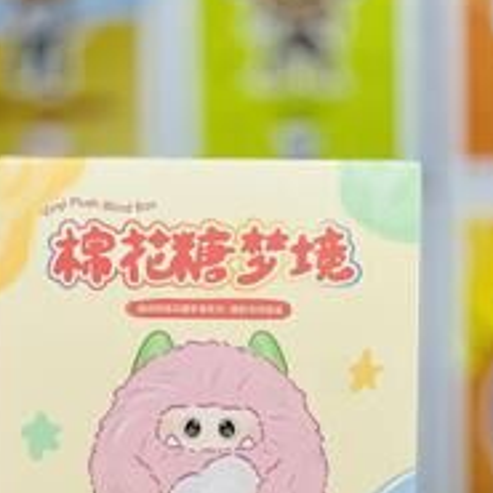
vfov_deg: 12.4
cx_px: 189
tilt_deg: -4.0
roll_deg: +0.4
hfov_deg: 12.5
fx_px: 2256
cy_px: 384
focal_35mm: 140
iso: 50
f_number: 2.8
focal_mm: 9
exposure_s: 1/120
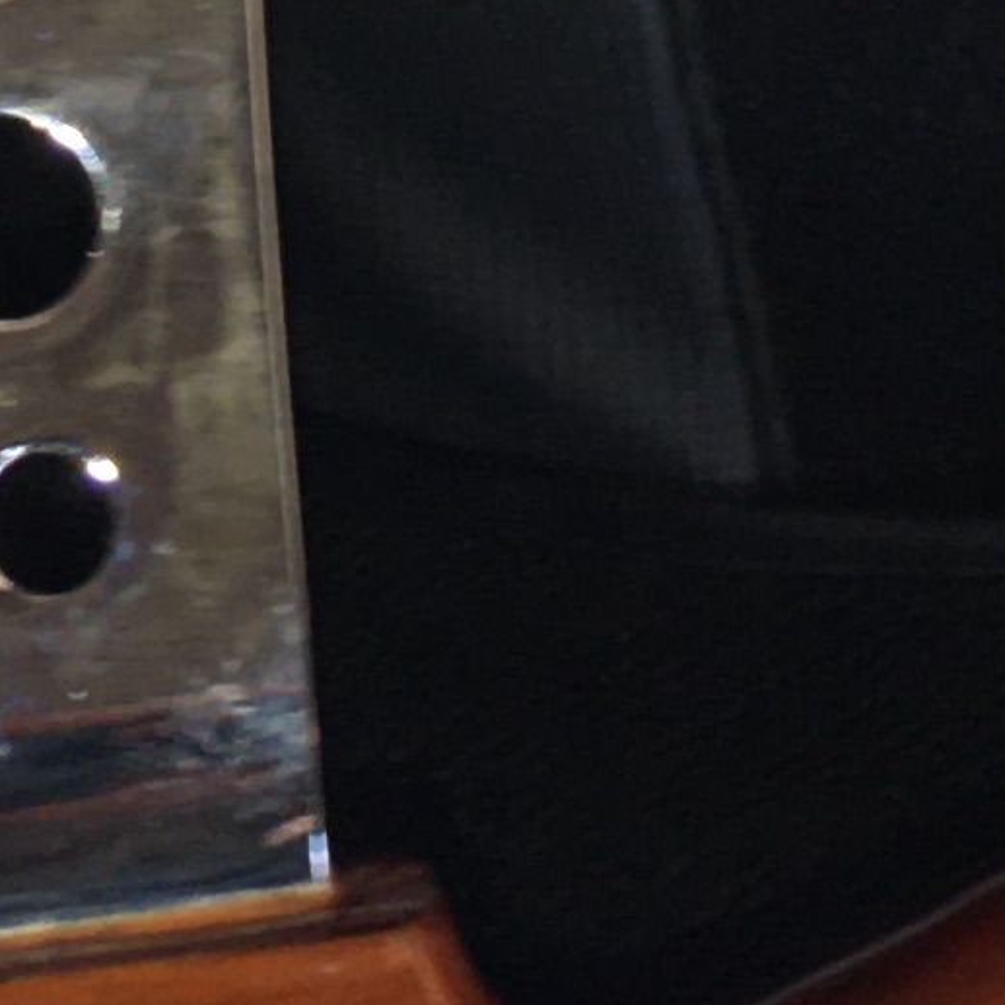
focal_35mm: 200
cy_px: -1092
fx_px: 6569
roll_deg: +0.7
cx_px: -126
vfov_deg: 8.3
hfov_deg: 8.7
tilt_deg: -22.8
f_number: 2.2
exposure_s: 1/33
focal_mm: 4.15
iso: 25
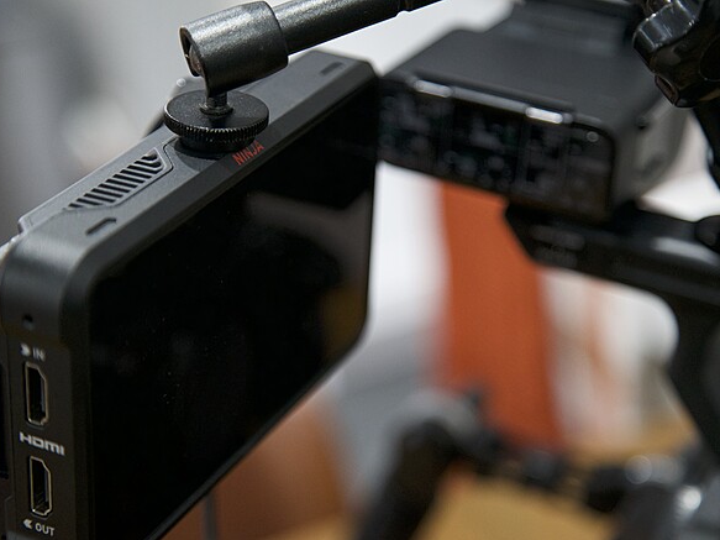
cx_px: 376
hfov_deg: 19.6
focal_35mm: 100
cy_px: 271
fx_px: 2080
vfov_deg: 14.8
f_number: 4
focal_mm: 92
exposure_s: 1/50
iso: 4000
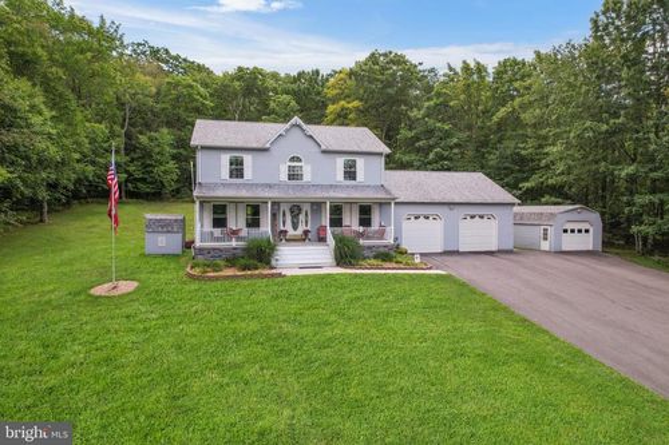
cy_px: 222
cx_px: 334
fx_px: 409
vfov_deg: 57.2
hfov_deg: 78.6
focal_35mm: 22
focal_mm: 8.38
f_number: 2.8
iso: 100
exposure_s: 1/20
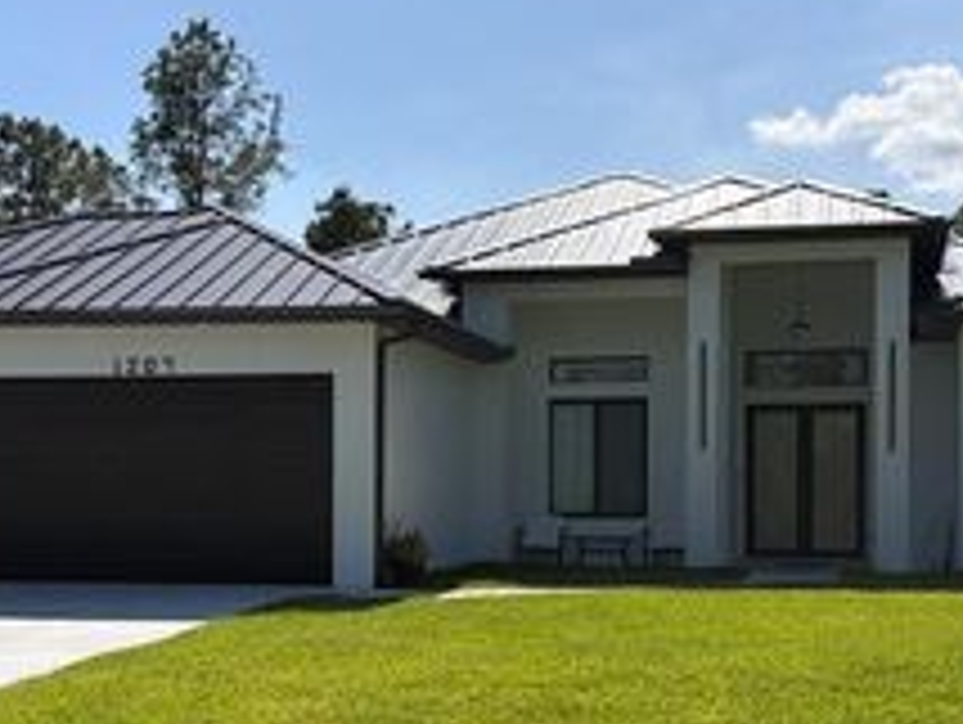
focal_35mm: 56
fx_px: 1560
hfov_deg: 34.3
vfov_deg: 26.0
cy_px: 492
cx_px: 495
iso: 100
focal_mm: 6.76
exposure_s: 1/10309
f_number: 1.78
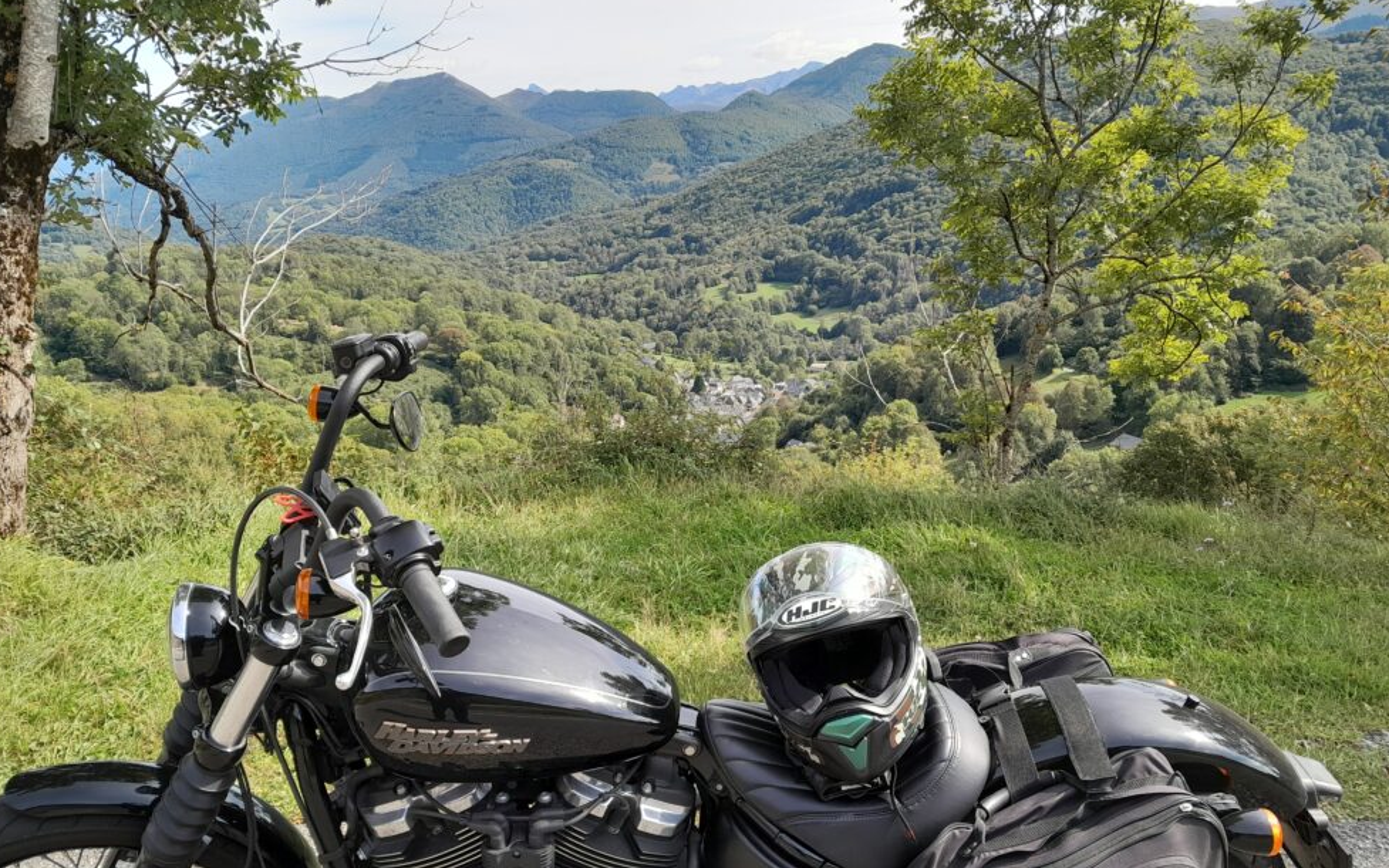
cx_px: 688
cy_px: 438
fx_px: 1136
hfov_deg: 62.9
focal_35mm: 30
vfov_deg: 41.9
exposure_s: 1/137
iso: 40
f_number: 1.8
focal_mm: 4
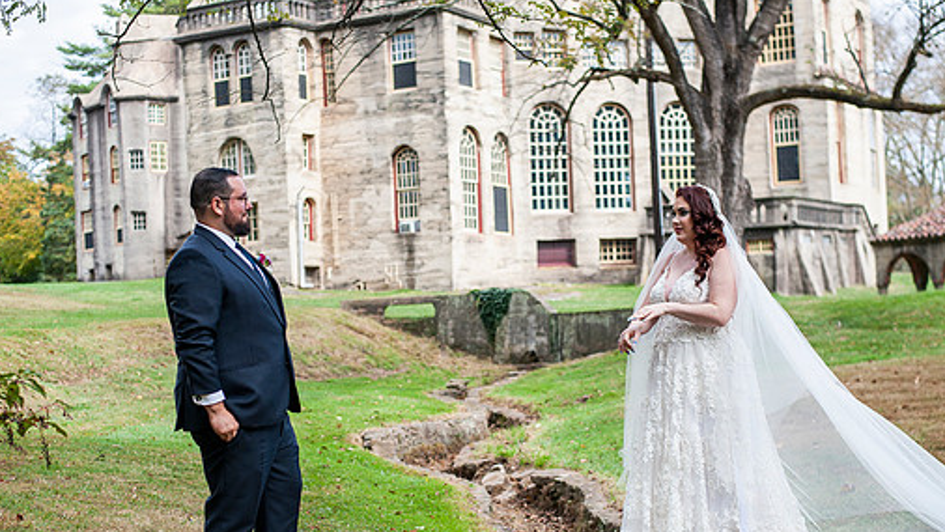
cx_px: 501
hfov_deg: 34.9
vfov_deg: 20.0
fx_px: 1504
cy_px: 334
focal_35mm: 60
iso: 400
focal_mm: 50
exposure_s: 1/2500
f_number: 2.8
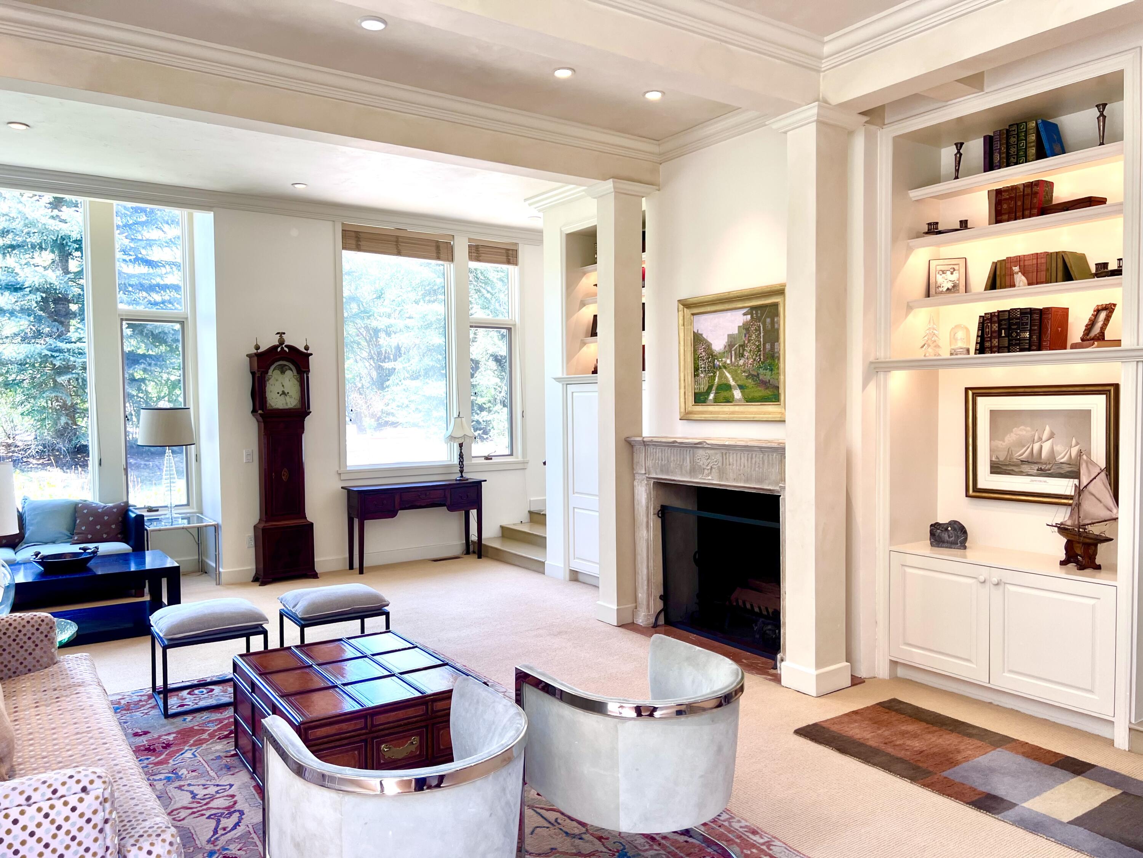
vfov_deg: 53.1
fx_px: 859
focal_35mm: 26
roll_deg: +0.6
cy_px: 429
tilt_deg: -2.8
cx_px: 572
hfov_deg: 67.3
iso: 50
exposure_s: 1/120
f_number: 1.5
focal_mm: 5.7
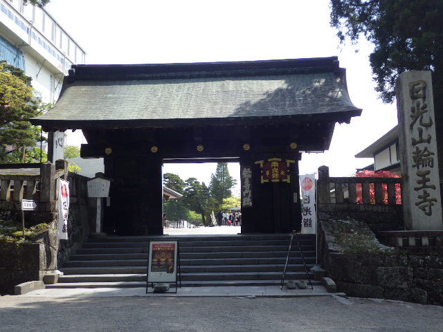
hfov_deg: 47.9
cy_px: 166
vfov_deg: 36.8
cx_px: 222
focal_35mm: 39
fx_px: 499
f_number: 3.7
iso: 125
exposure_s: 1/640
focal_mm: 6.9
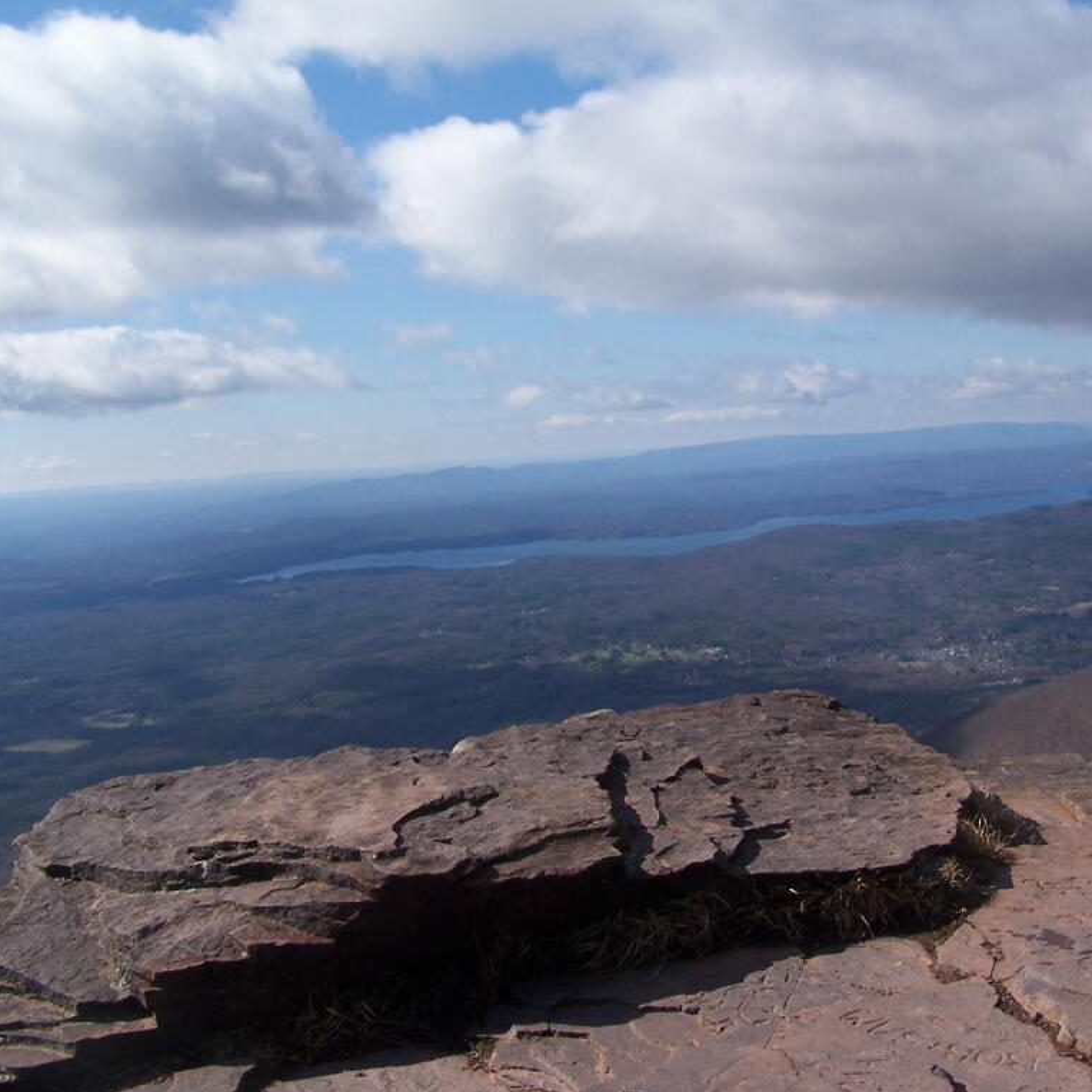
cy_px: 547
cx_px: 659
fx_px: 1606
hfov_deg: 37.4
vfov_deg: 37.6
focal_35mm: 45
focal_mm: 6.3
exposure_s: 1/640
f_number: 5.6
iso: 80
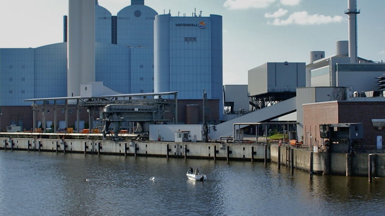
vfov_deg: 18.0
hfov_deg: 31.4
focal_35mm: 67
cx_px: 195
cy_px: 103
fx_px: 684
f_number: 10
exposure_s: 1/250
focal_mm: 18
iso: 100
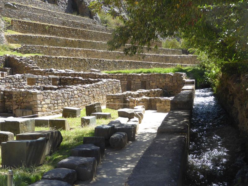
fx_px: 380
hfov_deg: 36.2
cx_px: 124
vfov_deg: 27.5
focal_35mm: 53
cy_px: 93
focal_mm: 9
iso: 80
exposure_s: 1/160
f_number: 4.1
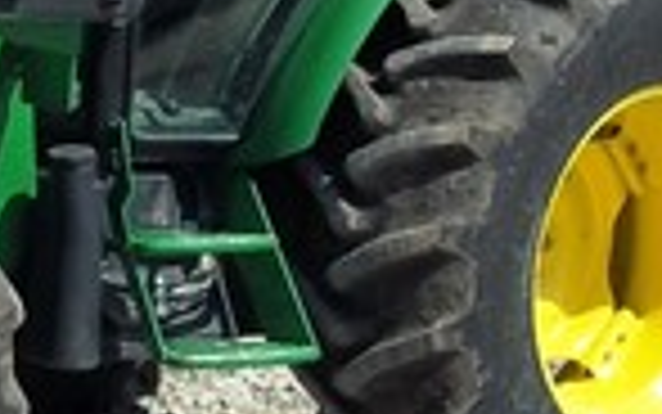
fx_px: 2545
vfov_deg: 9.3
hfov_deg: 14.0
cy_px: 36
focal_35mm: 141
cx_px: -306
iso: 80
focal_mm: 6.5
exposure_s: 1/250
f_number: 8
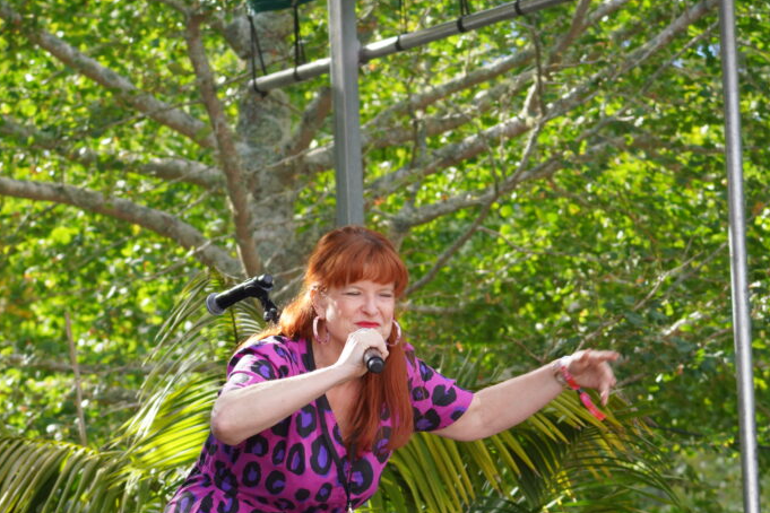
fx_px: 3716
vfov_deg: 7.9
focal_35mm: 174
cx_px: 345
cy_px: 360
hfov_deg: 11.8
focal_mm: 77
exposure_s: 1/160
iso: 160
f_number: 4.5
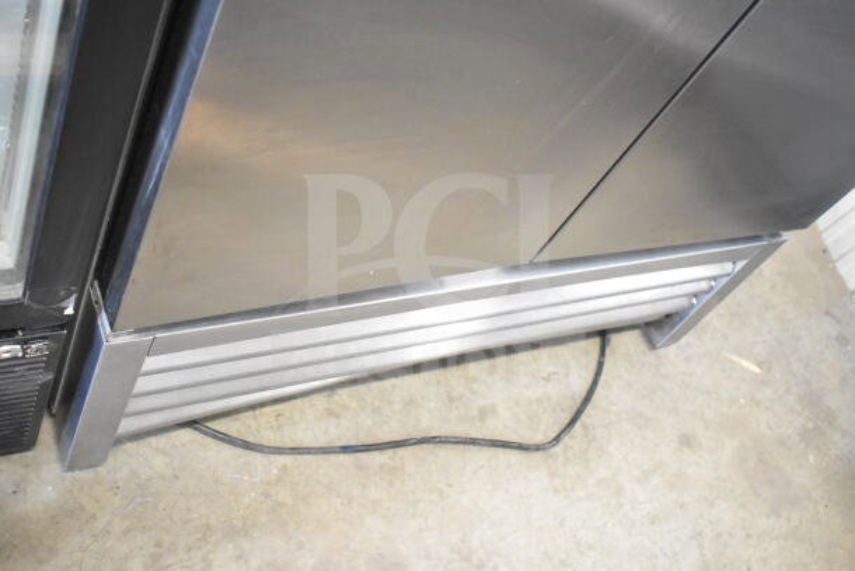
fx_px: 1033
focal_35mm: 44
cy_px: 286
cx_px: 428
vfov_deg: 30.9
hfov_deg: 45.0
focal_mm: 29
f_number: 4.2
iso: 7200
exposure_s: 1/50
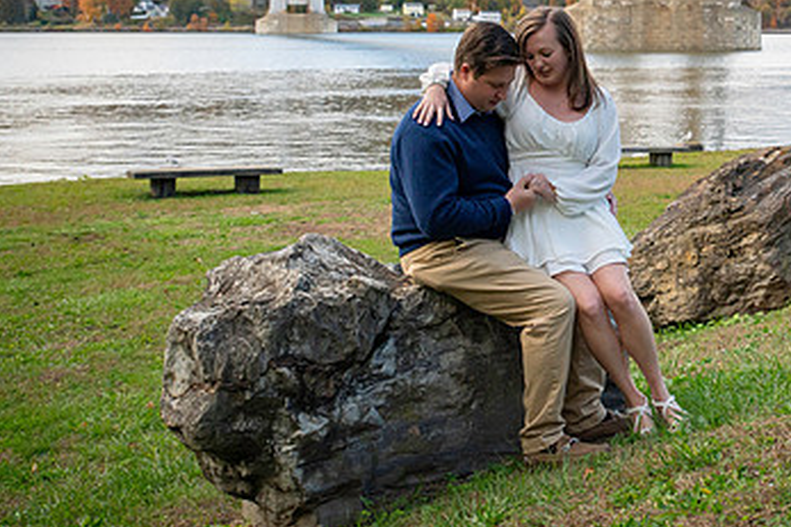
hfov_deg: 30.9
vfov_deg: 21.2
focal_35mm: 63
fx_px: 1384
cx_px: 661
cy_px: 69
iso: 1250
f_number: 4
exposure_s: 1/6400
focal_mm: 32
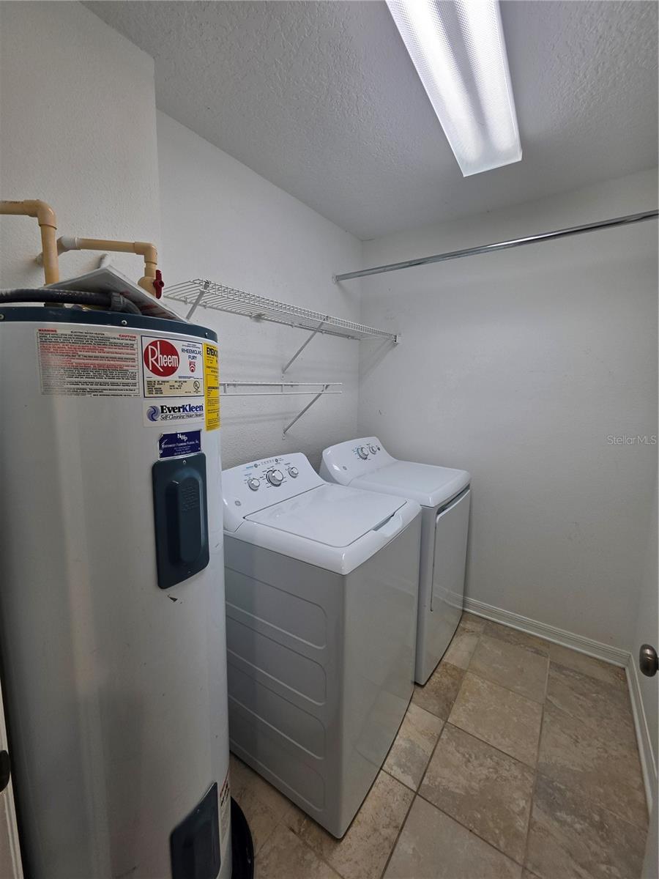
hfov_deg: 89.9
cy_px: 440
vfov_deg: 106.2
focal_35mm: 13
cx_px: 330
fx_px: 330
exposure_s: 1/120
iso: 40
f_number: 1.9
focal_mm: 2.2
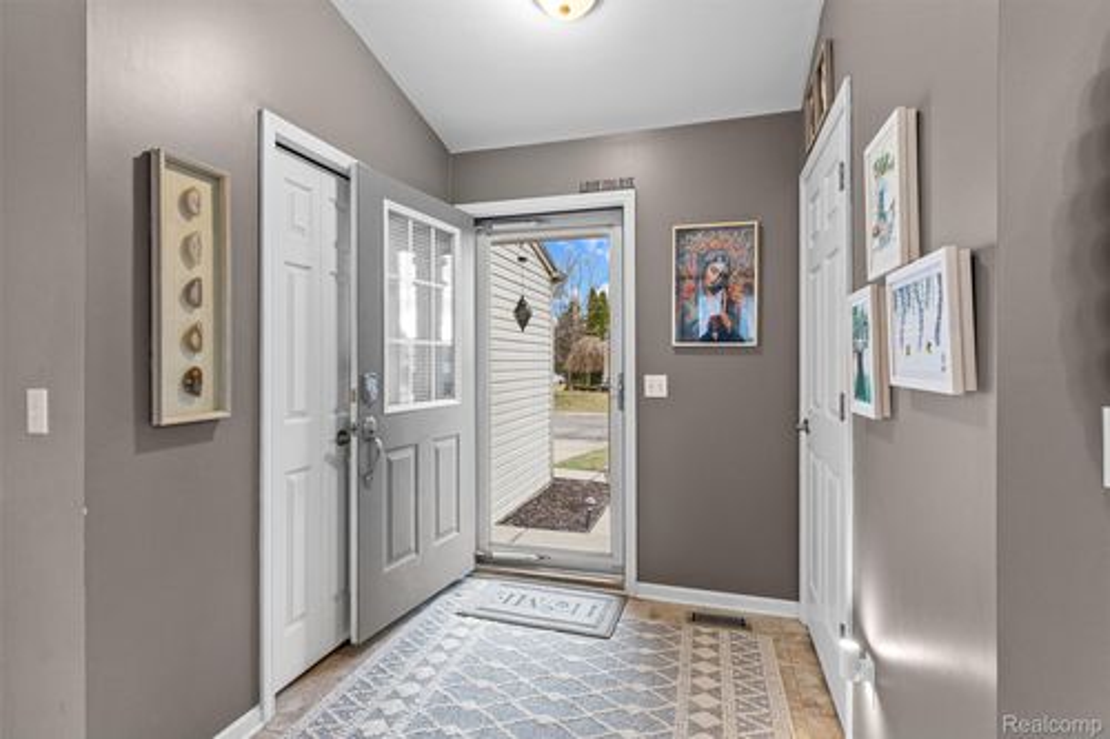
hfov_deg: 93.3
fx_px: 524
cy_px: 370
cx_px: 555
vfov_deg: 70.4
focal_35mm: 17
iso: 320
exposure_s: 6
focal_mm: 17
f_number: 8
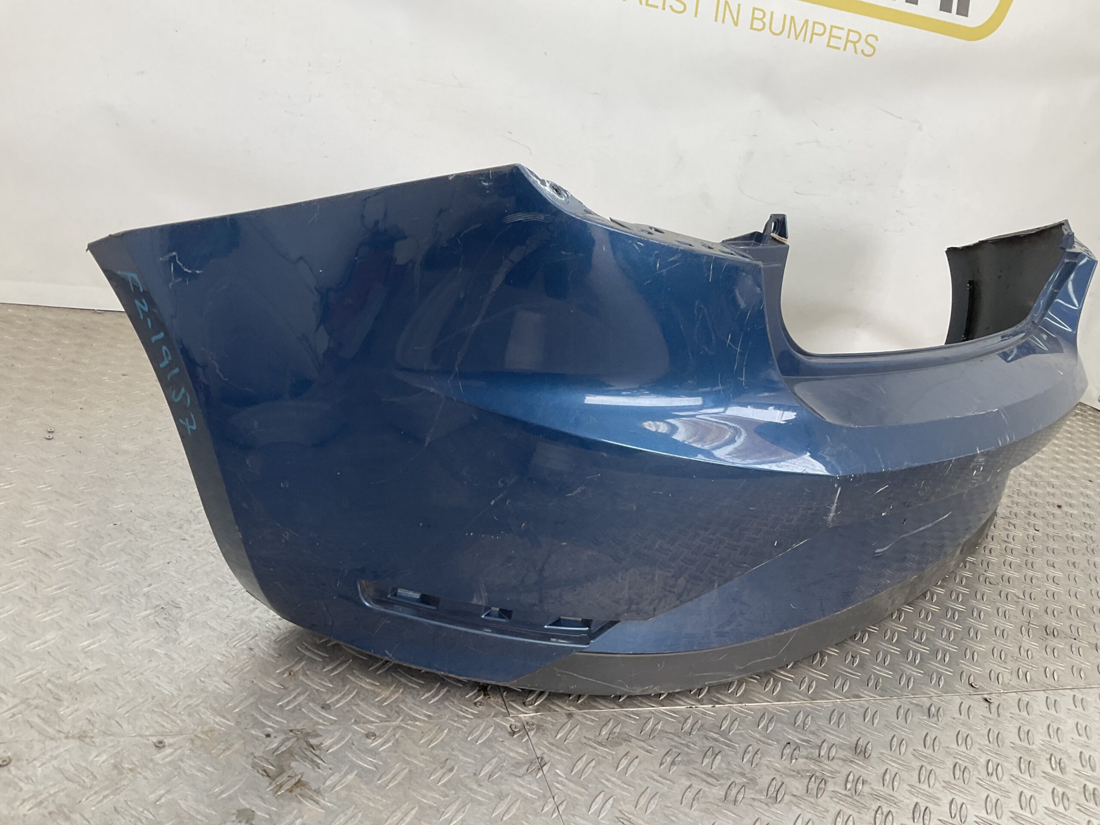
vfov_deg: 48.2
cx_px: 550
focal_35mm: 29
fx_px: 922
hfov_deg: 61.7
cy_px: 412
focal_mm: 3
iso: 20
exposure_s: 1/100
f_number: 1.8
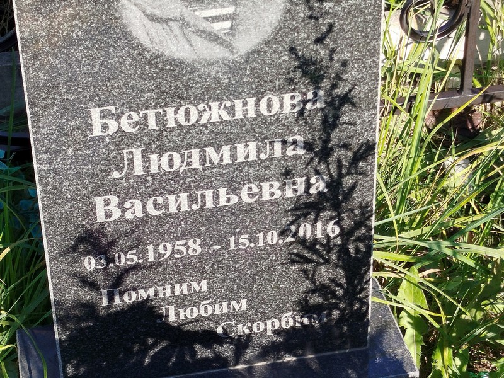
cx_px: 252
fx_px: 422
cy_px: 189
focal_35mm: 29
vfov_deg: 48.2
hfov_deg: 61.7
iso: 50
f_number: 1.7
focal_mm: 5.31
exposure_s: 1/287
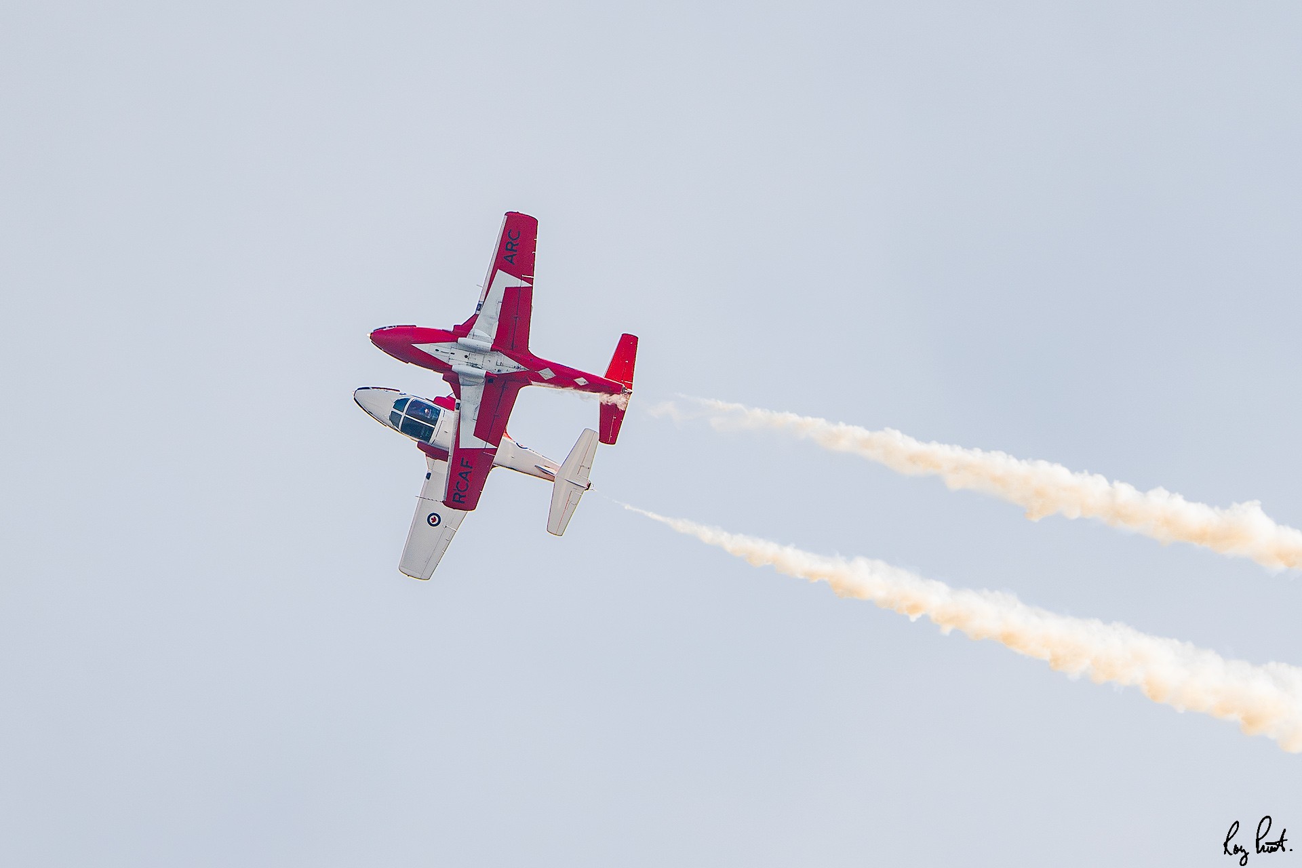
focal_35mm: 420
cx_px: 651
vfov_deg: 3.3
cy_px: 434
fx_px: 15189
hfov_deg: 4.9
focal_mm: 420
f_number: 6.3
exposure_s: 1/3200
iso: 2000
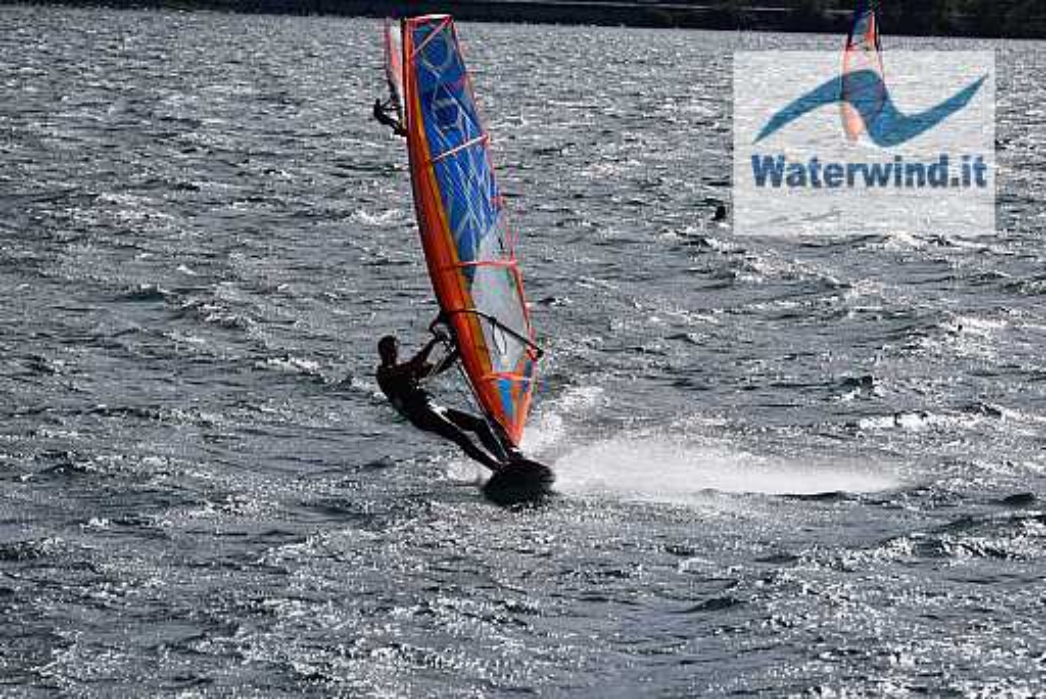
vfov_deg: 5.7
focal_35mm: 240
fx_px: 6977
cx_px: 523
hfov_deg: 8.6
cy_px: 350
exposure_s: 1/2000
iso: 220
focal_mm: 160
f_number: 5.6
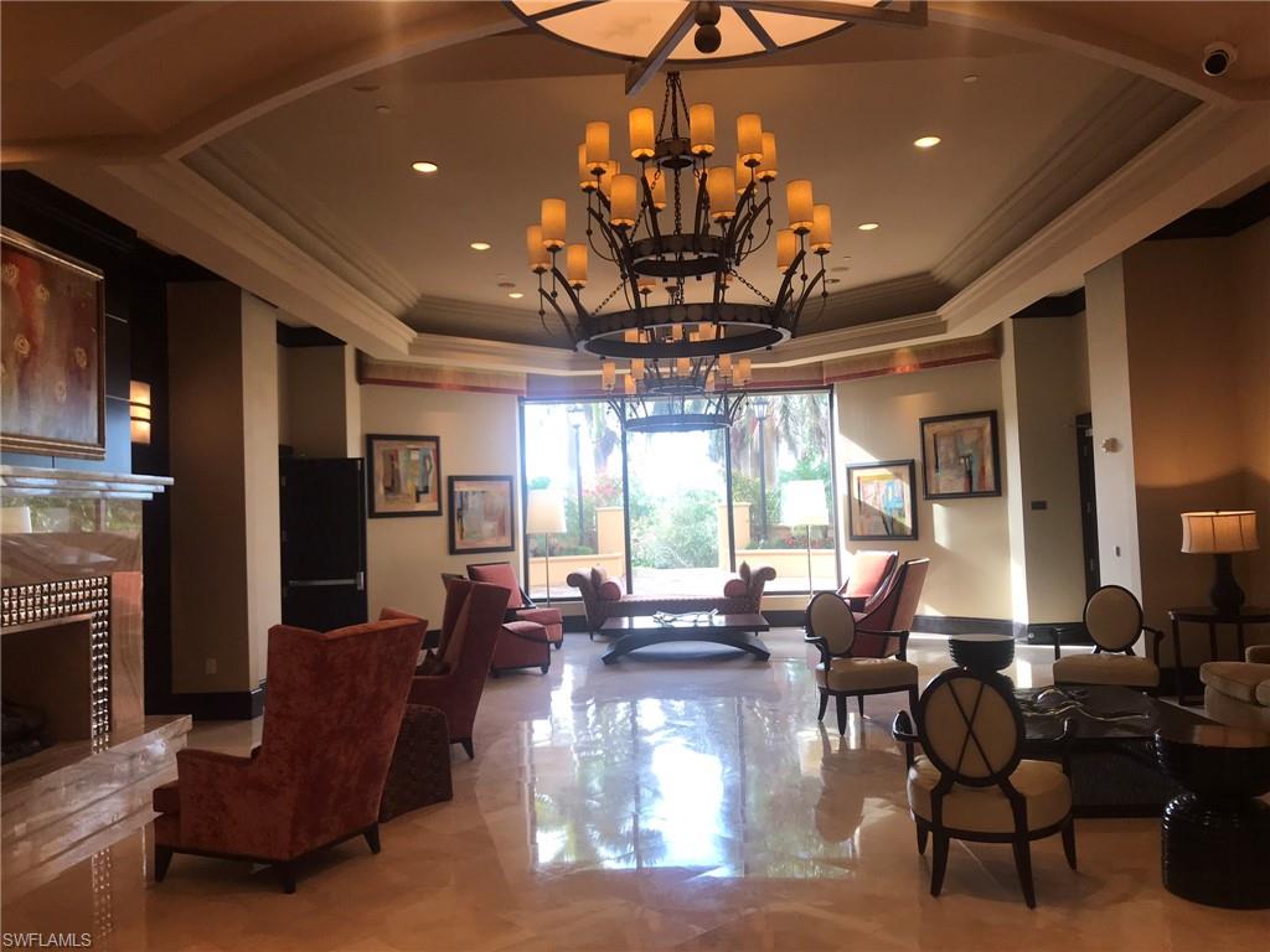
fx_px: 1027
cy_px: 476
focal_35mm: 28
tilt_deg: +2.1
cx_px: 635
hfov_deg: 63.4
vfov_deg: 49.7
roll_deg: +0.9
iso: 25
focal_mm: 3.99
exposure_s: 1/40
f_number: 1.8
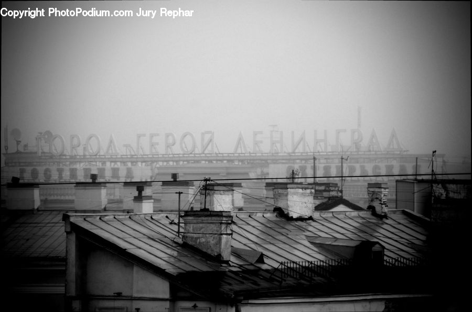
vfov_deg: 4.7
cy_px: 156
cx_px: 236
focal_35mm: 292
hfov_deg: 7.1
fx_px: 3827
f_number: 5.6
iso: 140
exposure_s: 1/160
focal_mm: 195
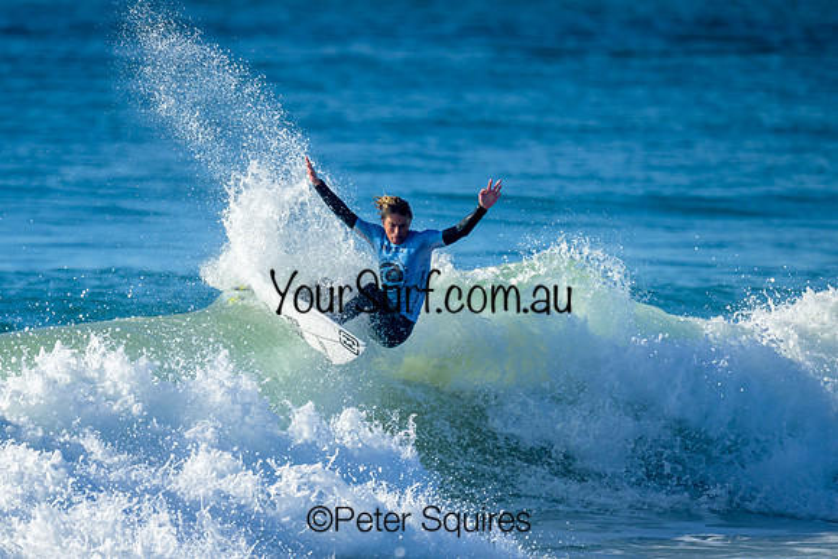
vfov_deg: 1.3
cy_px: 384
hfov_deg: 1.9
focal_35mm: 1099
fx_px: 25587
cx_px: 262
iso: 250
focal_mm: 800
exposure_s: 1/2000
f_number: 6.3
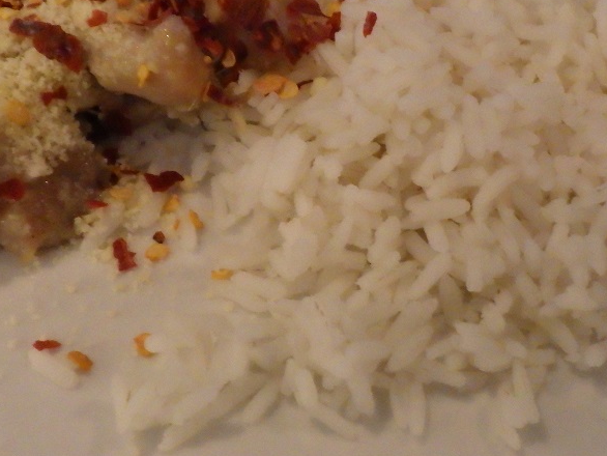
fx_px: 965
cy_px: 169
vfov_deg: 26.5
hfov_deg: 34.9
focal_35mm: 55
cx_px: 311
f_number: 3.5
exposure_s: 1/45
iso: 1250
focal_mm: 5
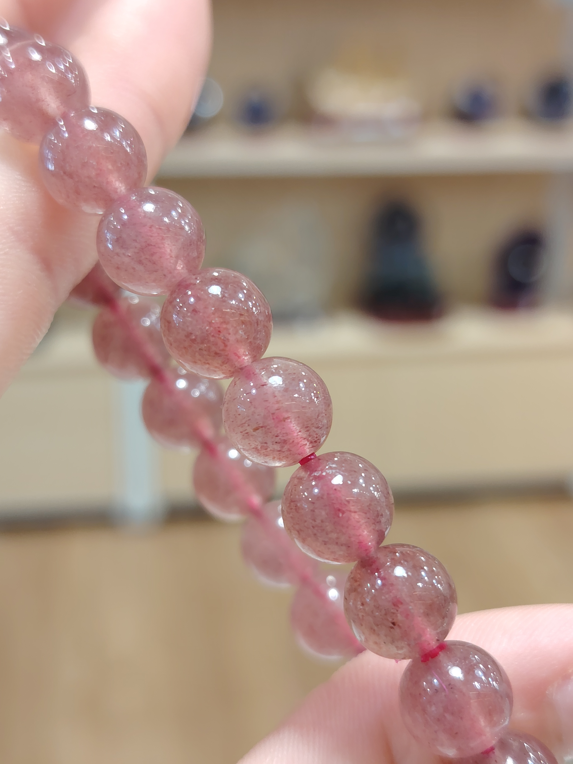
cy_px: 382
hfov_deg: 30.3
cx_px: 286
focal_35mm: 48
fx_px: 1059
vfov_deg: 39.7
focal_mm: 5.25
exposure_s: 1/33.3
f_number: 1.75
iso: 466
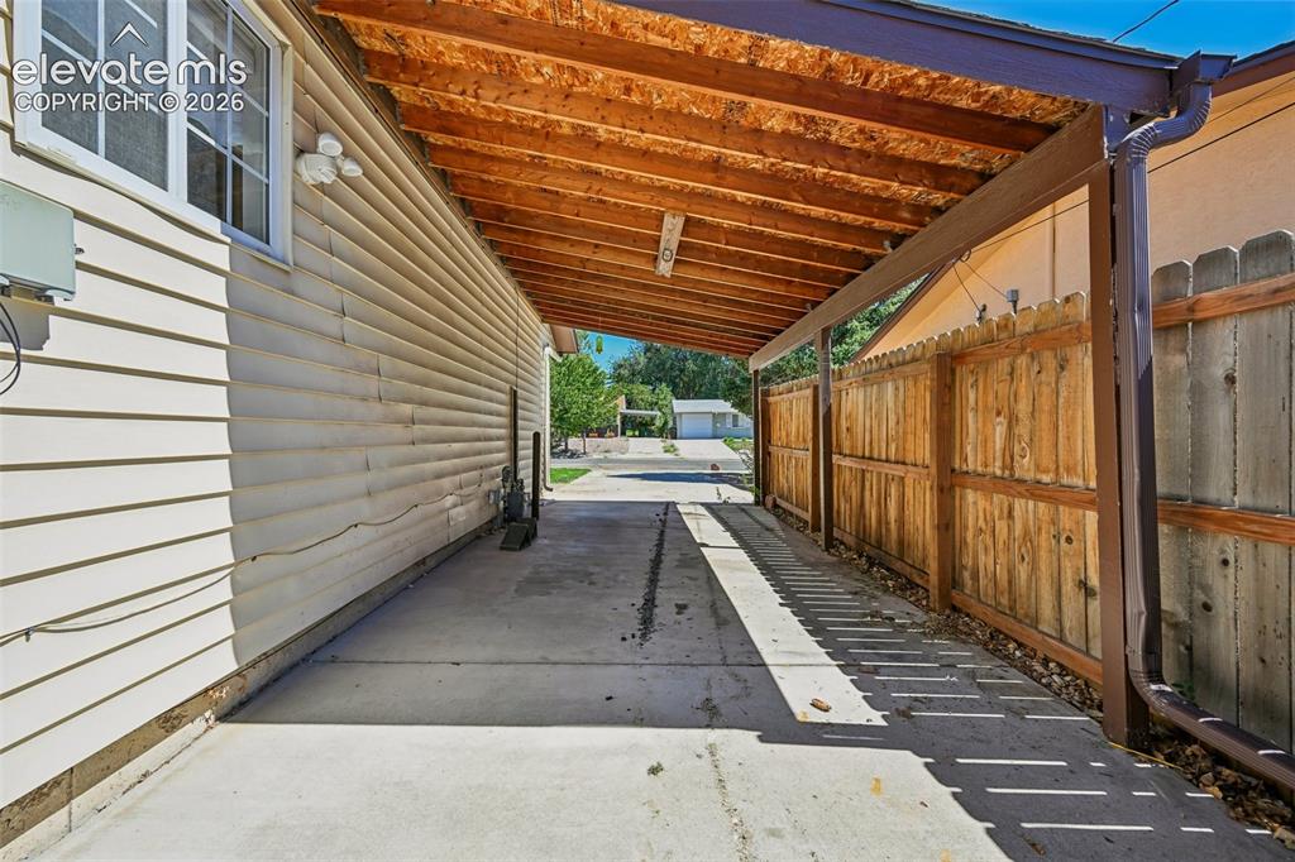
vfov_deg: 81.2
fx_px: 503
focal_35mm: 14
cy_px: 431
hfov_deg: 104.3
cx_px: 648
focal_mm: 14
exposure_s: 1/50
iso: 64
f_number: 9
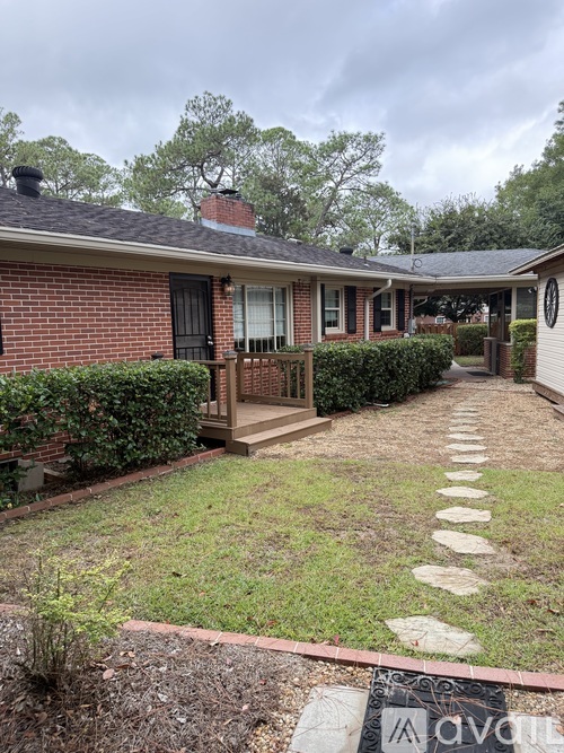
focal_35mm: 24
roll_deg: +1.0
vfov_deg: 71.6
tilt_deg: -5.8
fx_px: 522
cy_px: 376
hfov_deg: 56.8
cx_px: 282
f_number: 1.78
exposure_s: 1/563
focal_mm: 6.76
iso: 100
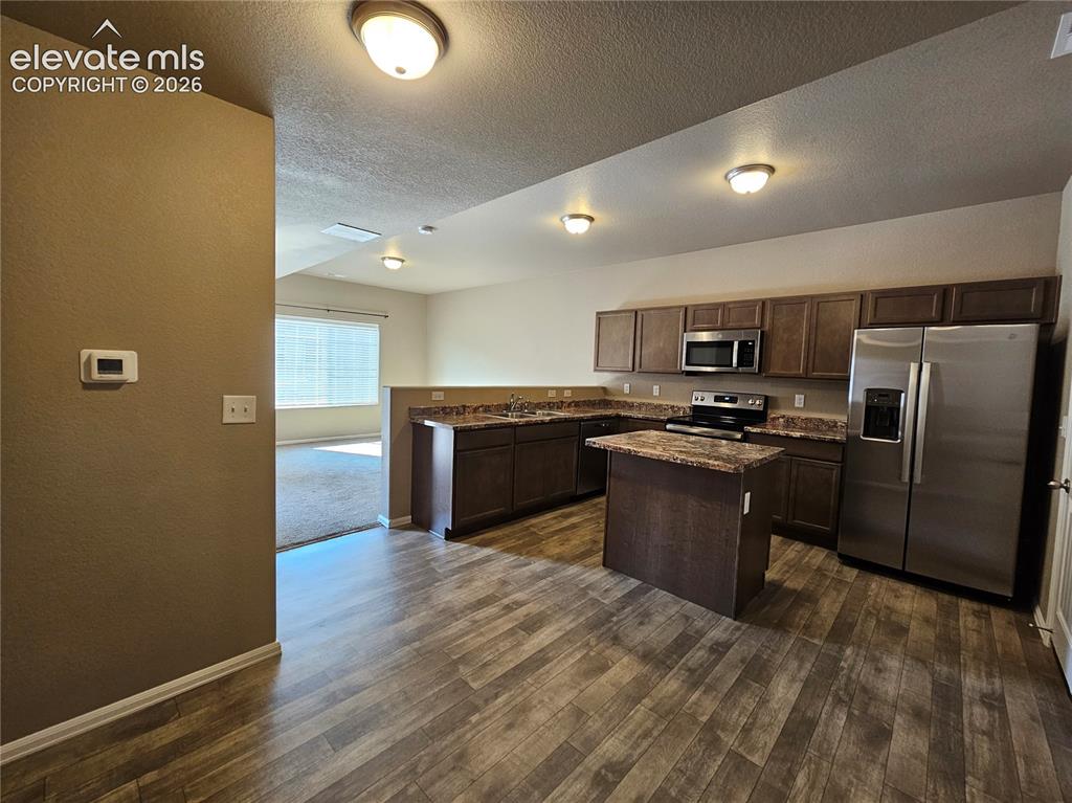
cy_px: 402
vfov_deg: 89.9
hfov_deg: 106.2
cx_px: 536
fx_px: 402
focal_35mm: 13
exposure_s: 1/60
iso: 160
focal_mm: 2.2
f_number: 2.2
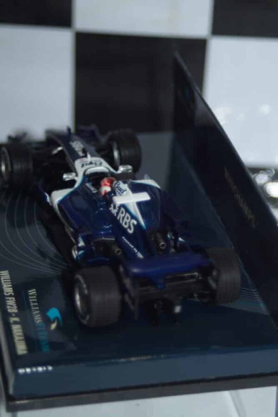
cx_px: 139
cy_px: 208
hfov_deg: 13.0
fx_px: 1216
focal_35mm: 105
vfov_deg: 19.5
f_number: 5.6
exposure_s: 1/60
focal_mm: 70
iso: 200
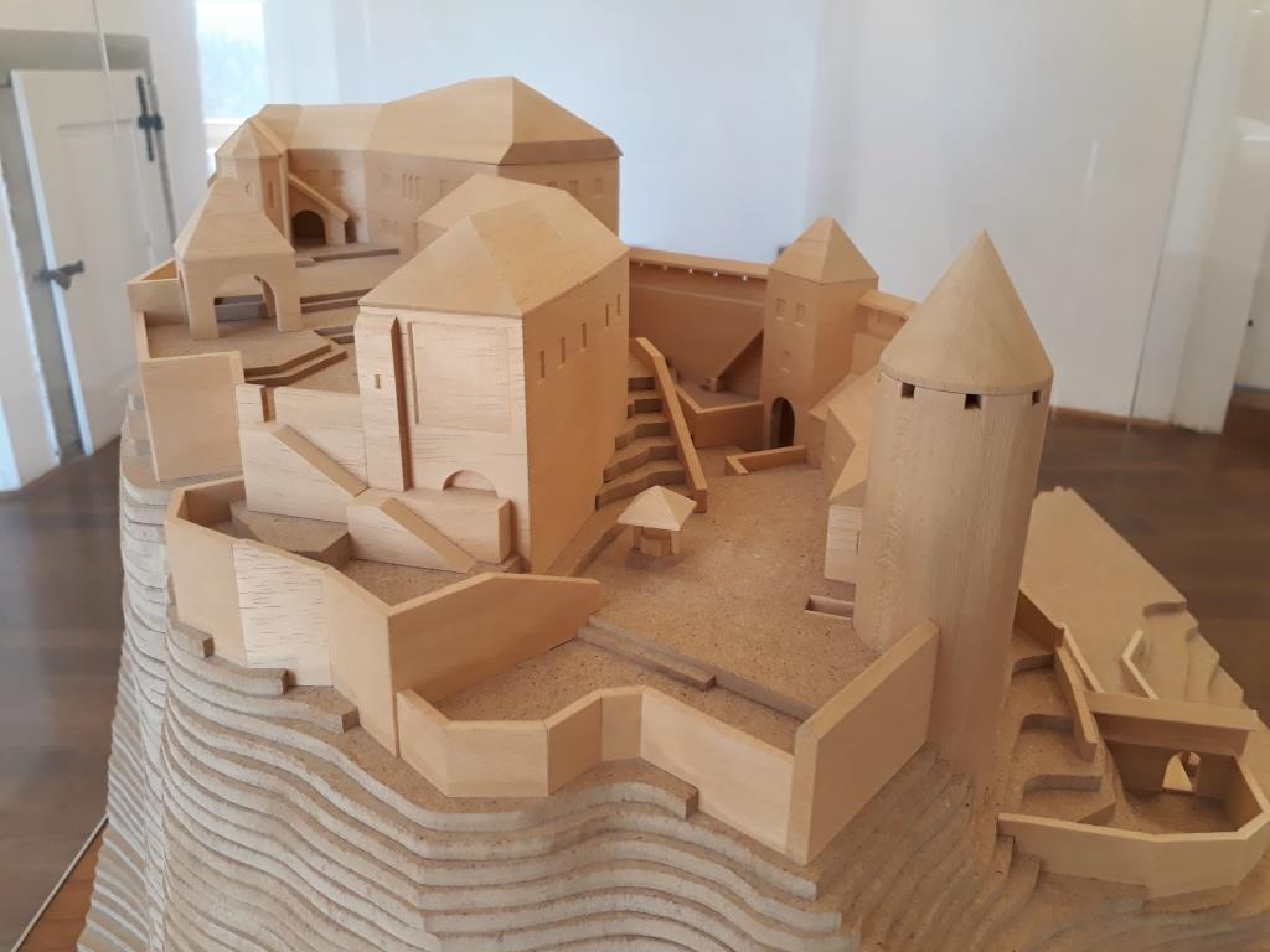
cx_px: 635
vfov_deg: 51.4
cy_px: 476
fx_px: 991
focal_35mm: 27
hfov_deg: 65.3
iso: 125
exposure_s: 1/33
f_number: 1.9
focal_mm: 3.6
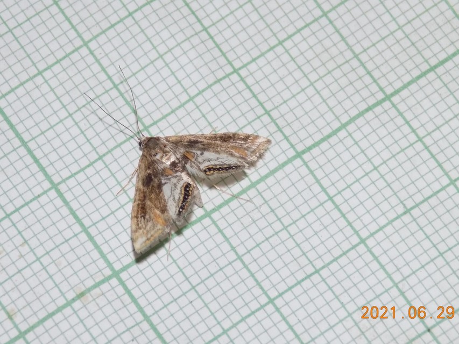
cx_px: 230
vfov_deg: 9.6
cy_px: 172
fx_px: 2042
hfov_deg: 12.8
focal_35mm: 154
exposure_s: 1/30
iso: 200
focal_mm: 27.3
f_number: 5.2
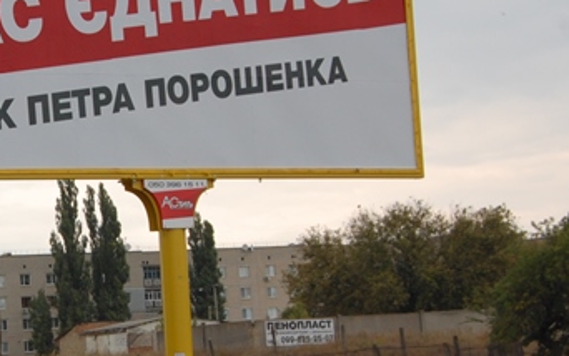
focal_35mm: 100
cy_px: 240
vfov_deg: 13.1
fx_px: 1551
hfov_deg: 20.1
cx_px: -12
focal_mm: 28
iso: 400
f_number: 7.1
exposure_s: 1/200
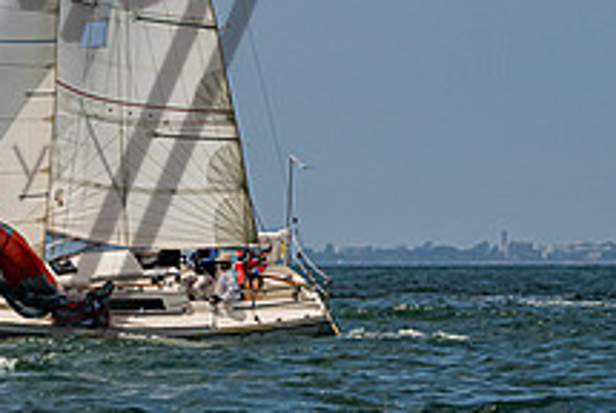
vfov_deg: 3.6
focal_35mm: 384
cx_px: 184
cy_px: 2
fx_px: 6580
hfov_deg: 5.4
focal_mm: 105
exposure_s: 1/3200
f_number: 8
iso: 500
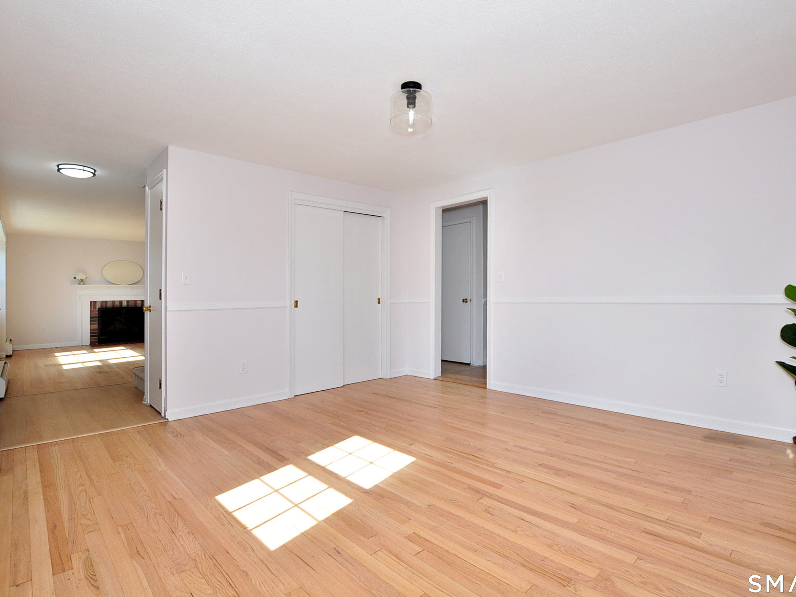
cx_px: 419
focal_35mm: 17
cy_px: 288
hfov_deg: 90.9
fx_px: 391
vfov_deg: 74.7
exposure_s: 1/100
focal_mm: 10
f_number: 5
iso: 200
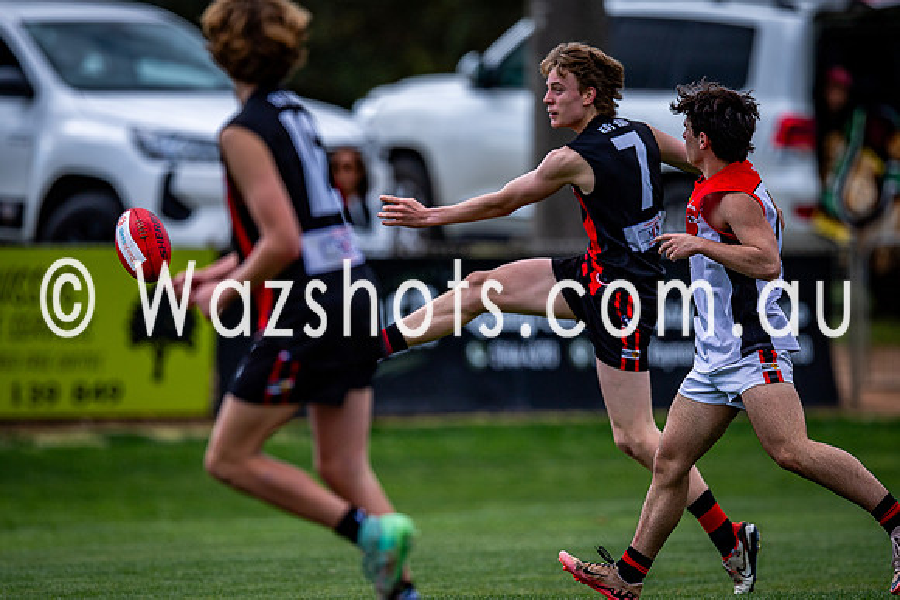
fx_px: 17785
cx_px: 450
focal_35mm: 711
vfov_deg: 1.9
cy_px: 332
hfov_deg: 2.9
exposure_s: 1/1600
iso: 200
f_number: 4
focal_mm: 500
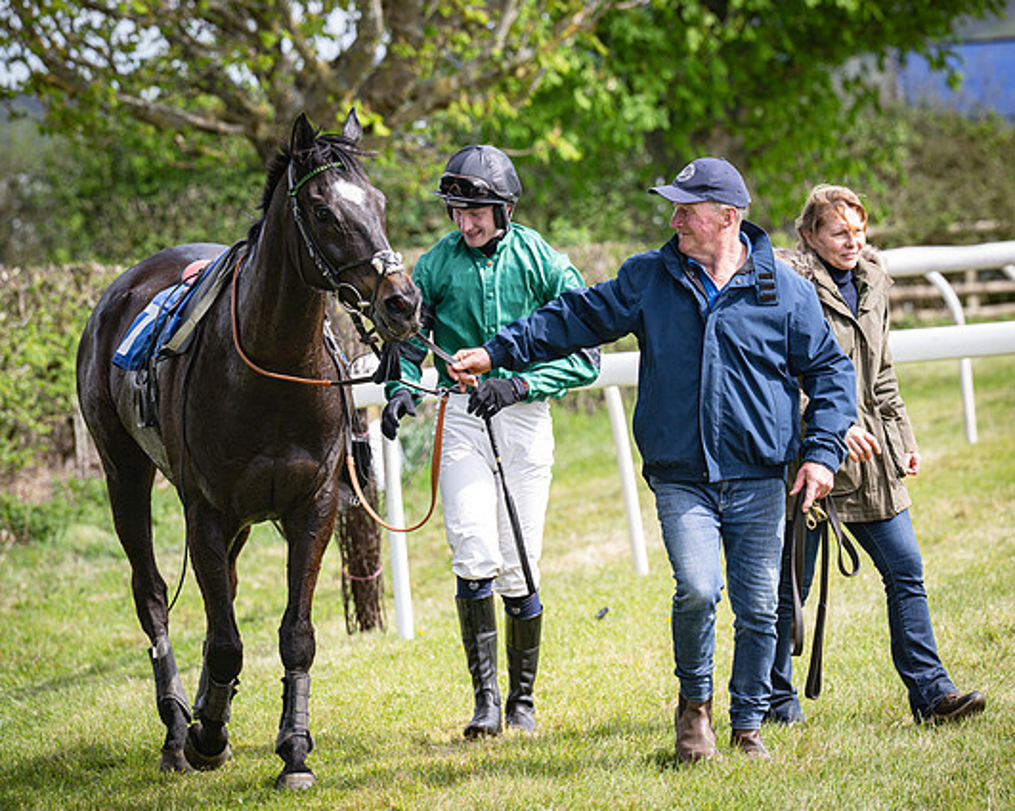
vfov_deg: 7.0
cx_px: 591
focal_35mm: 220
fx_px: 6604
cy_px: 391
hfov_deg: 8.8
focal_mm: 165
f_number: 5
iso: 400
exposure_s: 1/1000
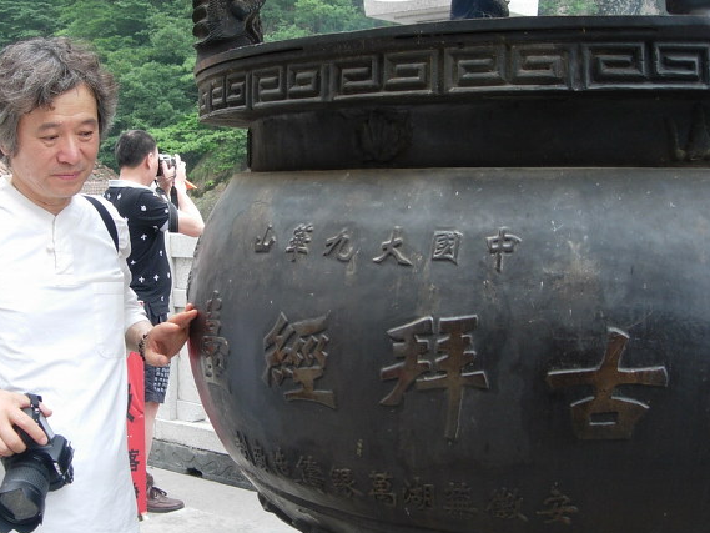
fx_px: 1046
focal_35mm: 51
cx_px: 271
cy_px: 278
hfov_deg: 37.3
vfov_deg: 28.6
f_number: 2.8
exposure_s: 1/132
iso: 64
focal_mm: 7.8
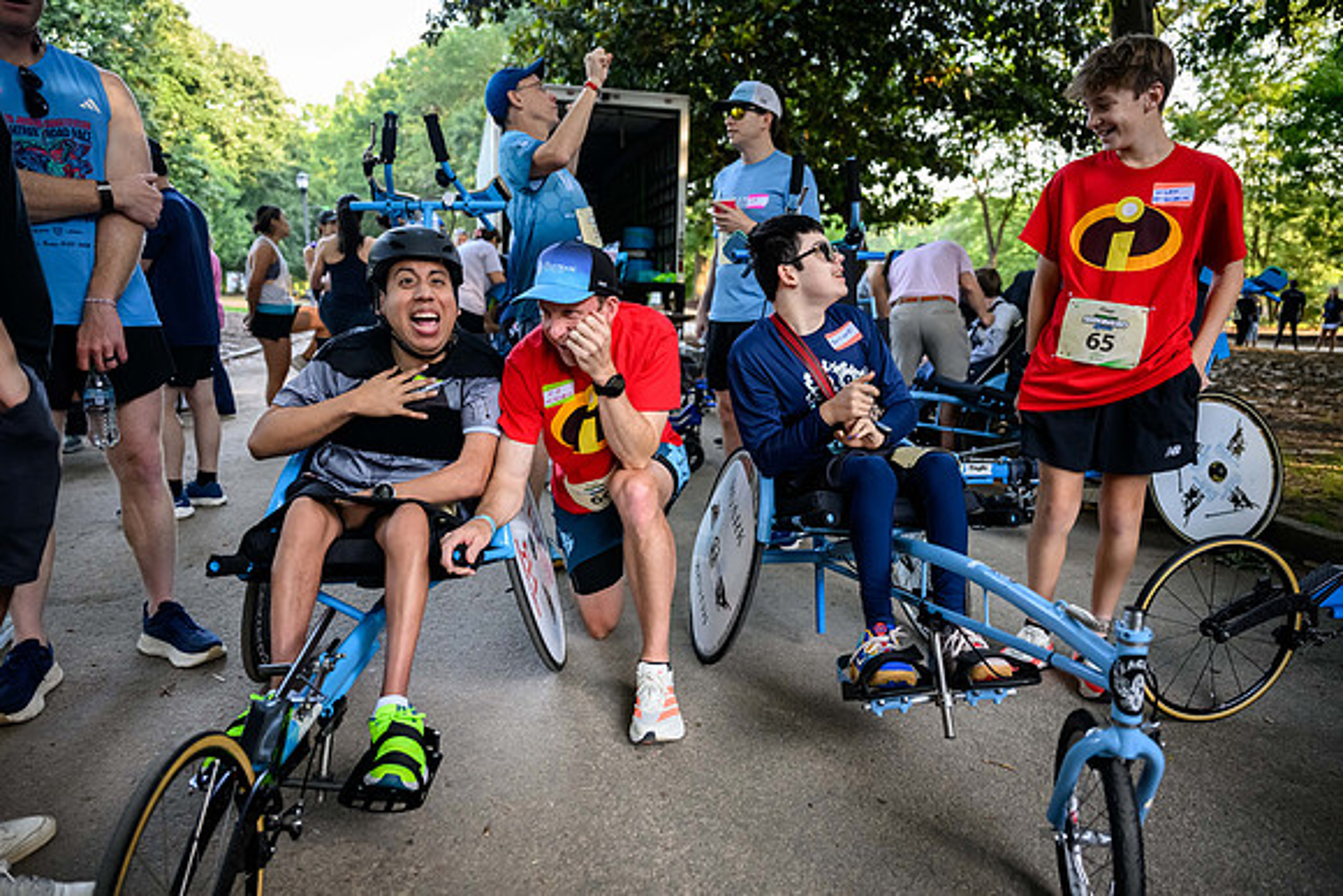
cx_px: 672
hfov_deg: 73.7
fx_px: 896
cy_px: 448
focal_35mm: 24
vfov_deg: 53.2
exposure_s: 1/400
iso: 2200
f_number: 2.8
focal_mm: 24
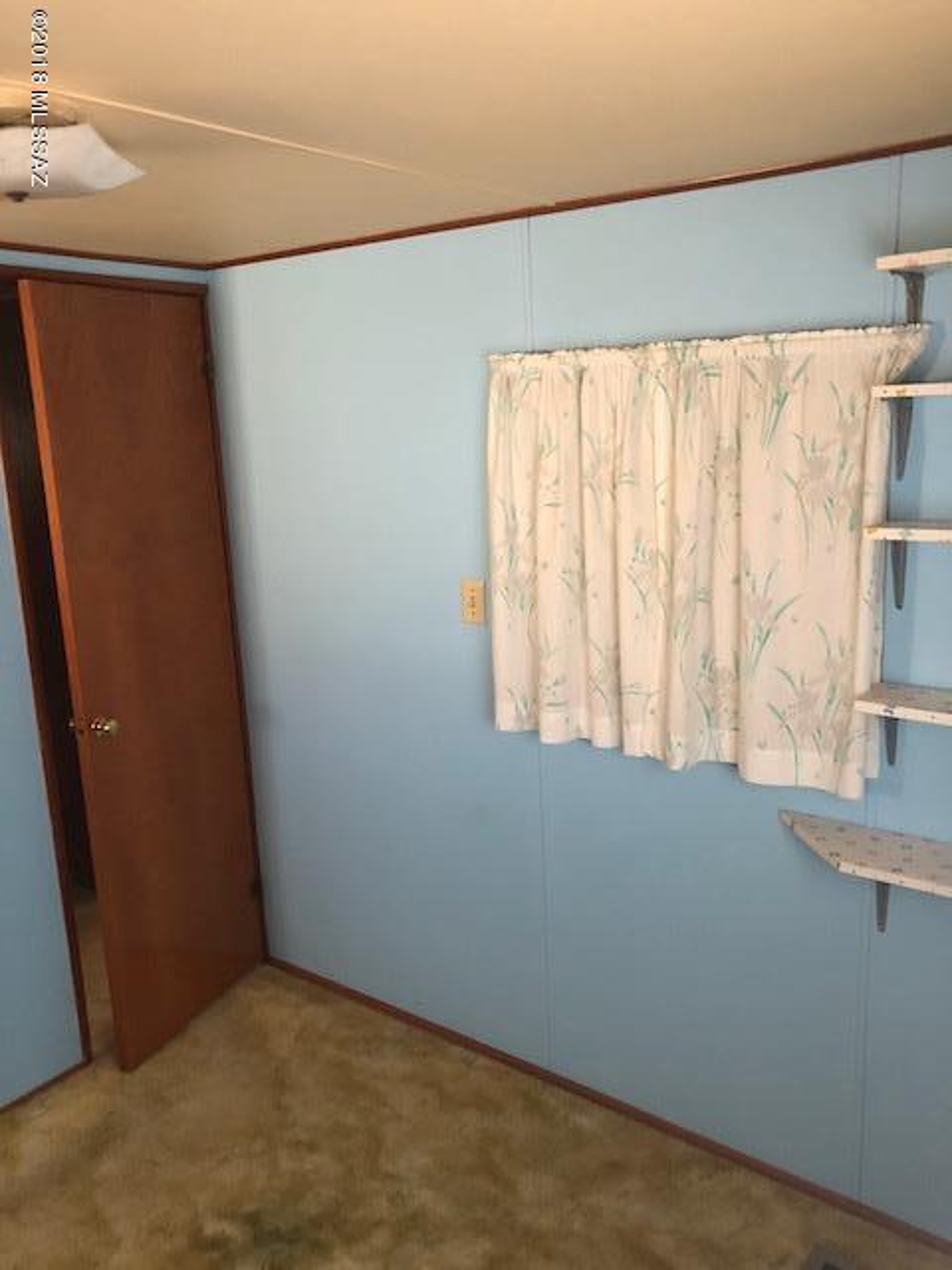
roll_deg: +2.1
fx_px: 1027
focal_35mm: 28
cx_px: 476
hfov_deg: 49.7
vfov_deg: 63.4
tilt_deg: -11.0
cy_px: 635
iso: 100
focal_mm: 4
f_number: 1.8
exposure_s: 1/9
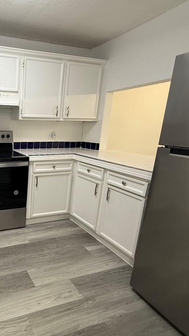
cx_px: 0
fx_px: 187
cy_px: 164
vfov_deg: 83.8
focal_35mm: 21
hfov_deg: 45.3
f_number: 2.2
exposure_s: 1/87
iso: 320
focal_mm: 2.22
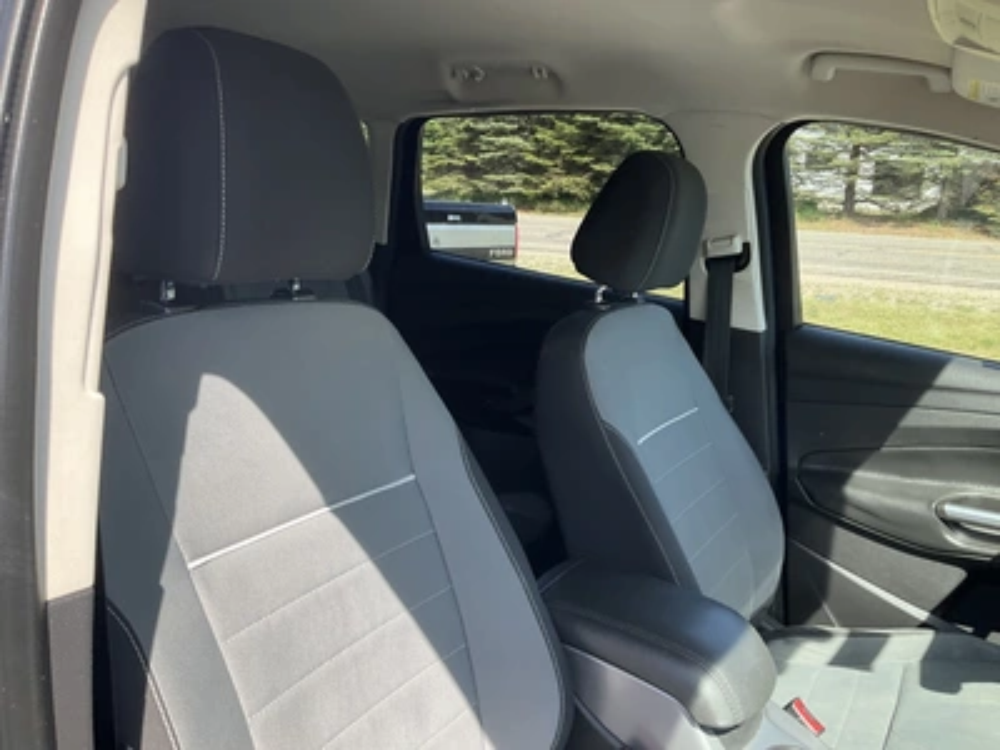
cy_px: 375
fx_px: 838
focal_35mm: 29
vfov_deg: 48.2
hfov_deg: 61.7
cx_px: 500
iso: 25
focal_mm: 3
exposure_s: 1/310
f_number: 1.8
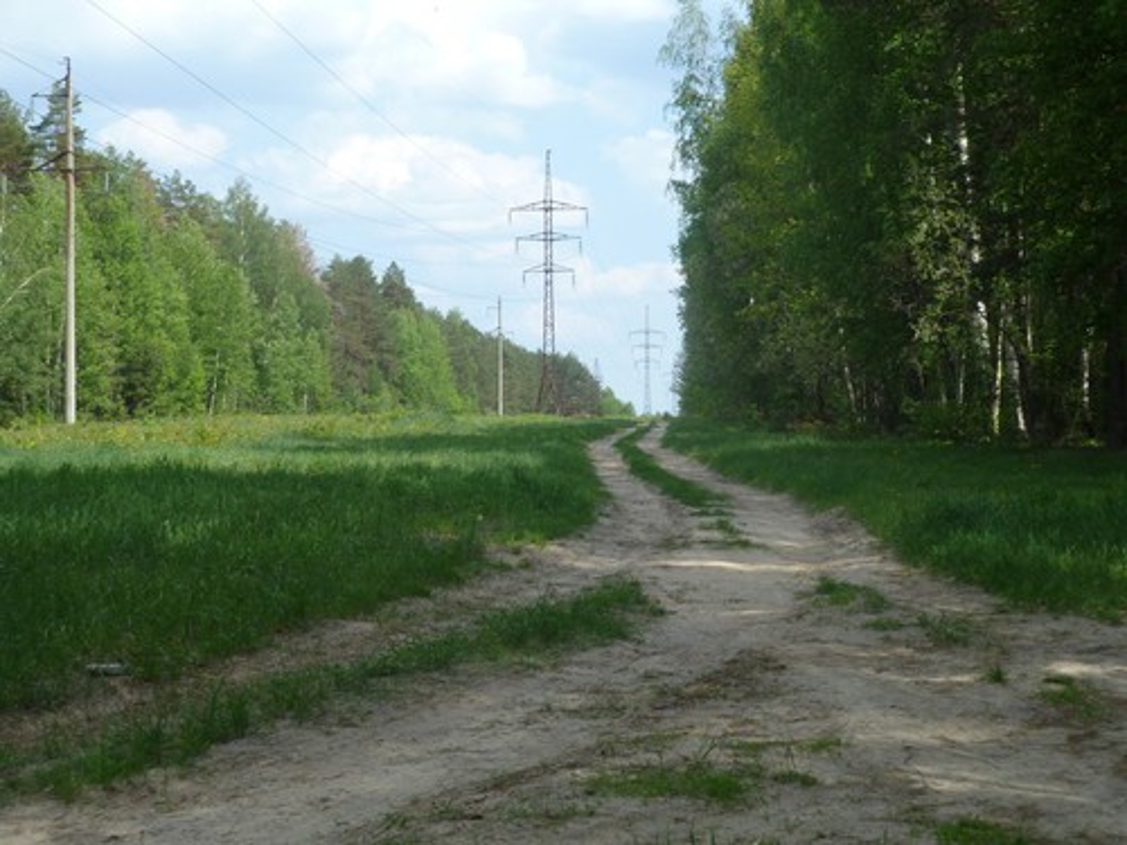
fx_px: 1921
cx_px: 564
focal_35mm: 59
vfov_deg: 24.8
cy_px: 422
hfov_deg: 32.7
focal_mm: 9.7
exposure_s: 1/400
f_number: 3.9
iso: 80
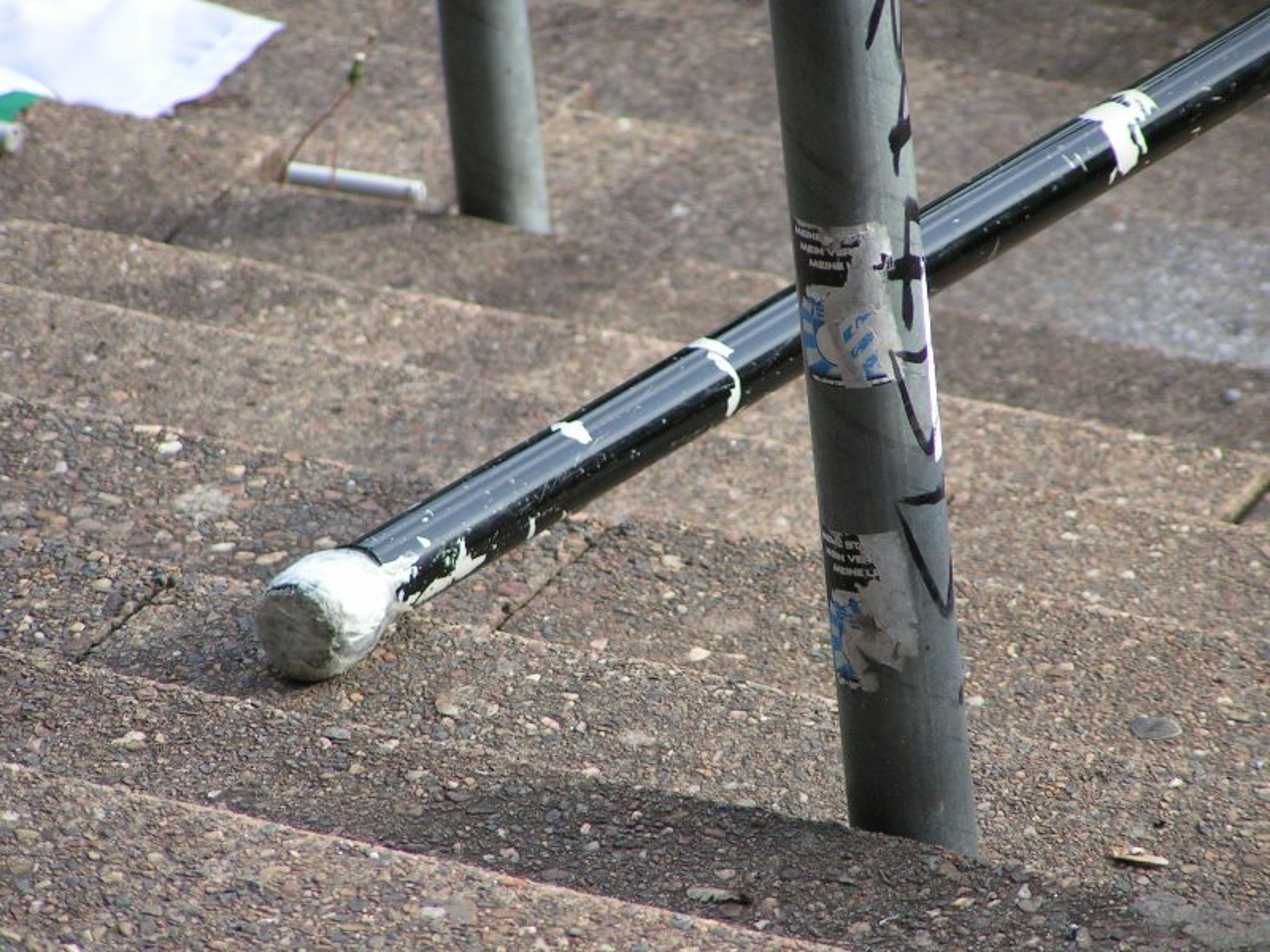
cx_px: 635
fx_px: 13942
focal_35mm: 380
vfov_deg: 3.9
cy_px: 476
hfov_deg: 5.2
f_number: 3.5
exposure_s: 1/400
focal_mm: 58
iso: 100
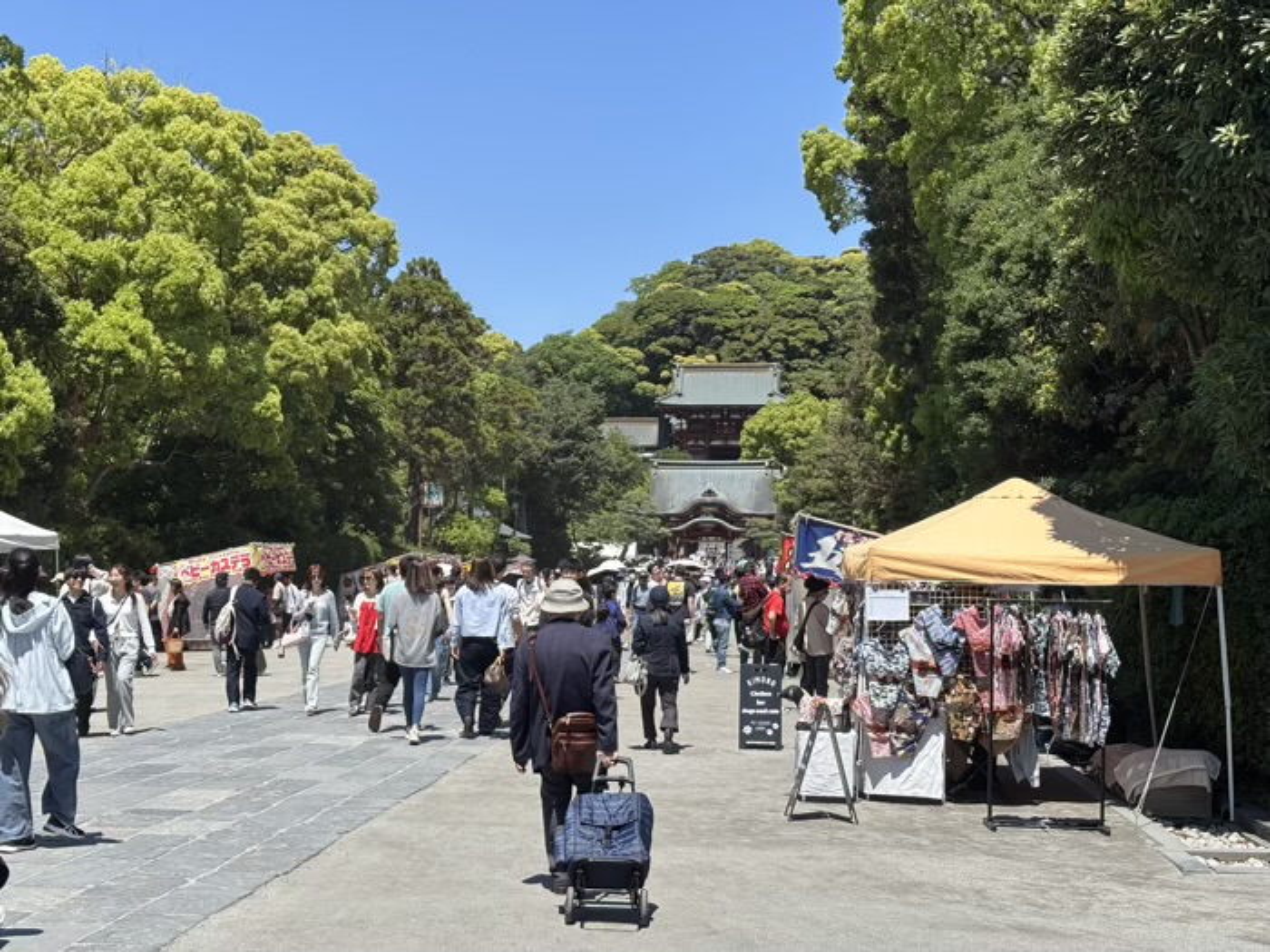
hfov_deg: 36.8
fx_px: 1908
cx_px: 635
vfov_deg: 28.0
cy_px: 476
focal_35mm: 52
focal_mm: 5.96
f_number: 1.6
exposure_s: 1/2398
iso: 32
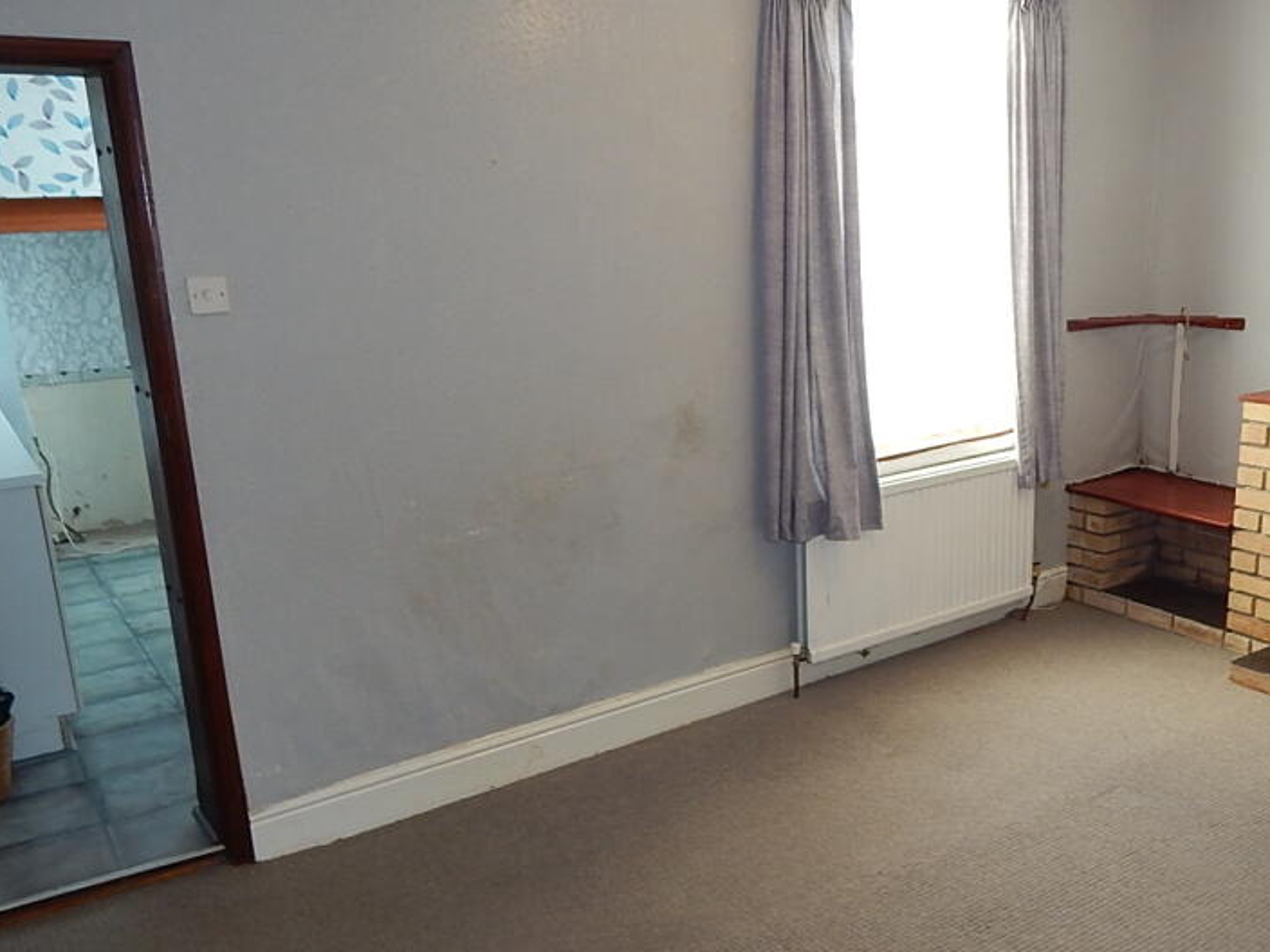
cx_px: 803
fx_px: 1174
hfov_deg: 56.1
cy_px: 519
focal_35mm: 32
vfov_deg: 44.1
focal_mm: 4
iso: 125
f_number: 3
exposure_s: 1/30
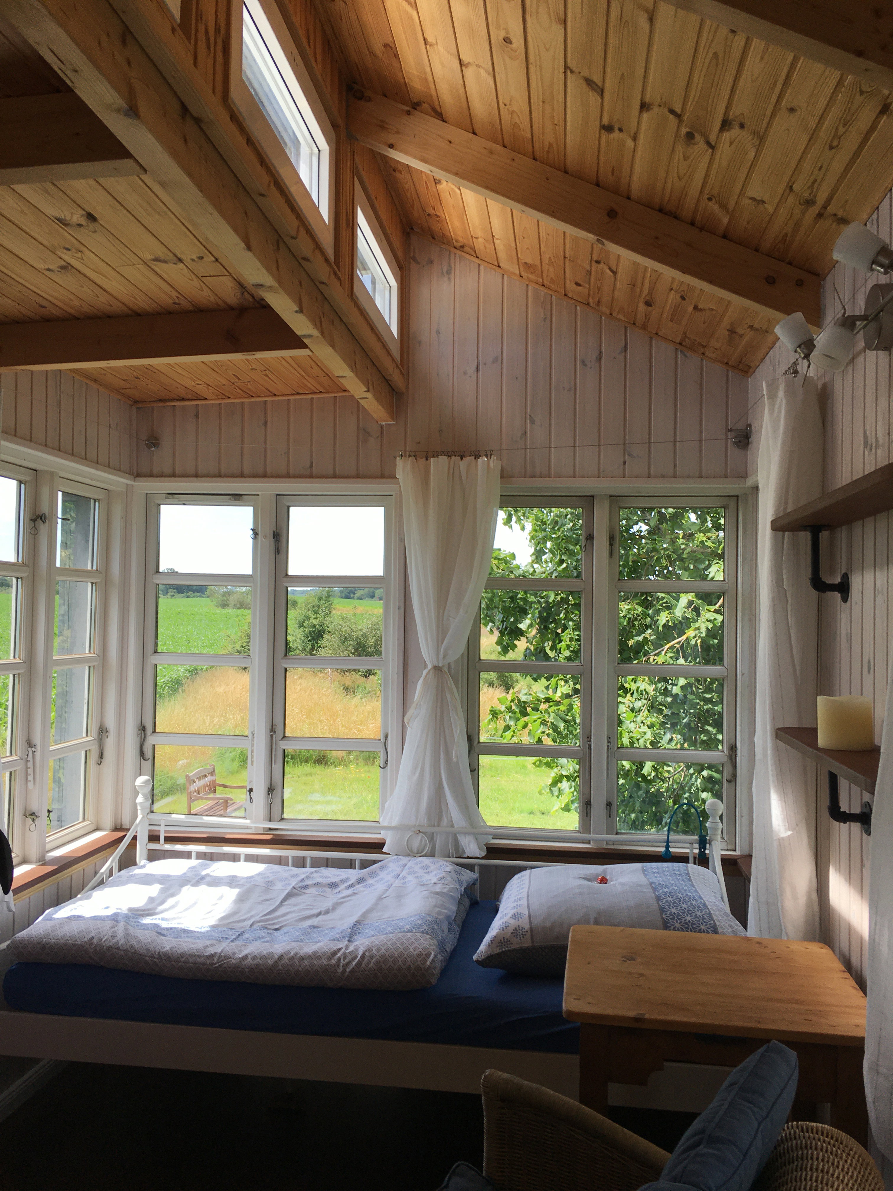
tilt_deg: +0.6
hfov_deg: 48.2
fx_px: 997
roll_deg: -1.3
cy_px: 596
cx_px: 446
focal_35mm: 29
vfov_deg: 61.7
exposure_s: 1/420
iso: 25
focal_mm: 4.15
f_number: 2.2
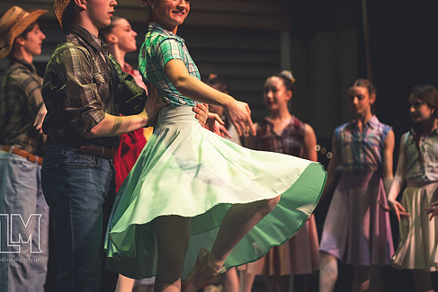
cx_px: 206
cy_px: 130
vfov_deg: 9.2
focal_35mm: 149
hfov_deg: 13.8
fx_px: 1813
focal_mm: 125
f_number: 2.8
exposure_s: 1/250
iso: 1100
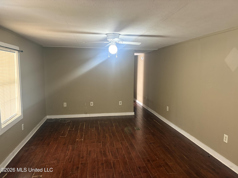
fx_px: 179
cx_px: 119
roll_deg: -0.9
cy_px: 89
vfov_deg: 53.1
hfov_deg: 67.3
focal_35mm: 26
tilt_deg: -5.4
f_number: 1.6
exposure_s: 1/60
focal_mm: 5.96
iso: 320
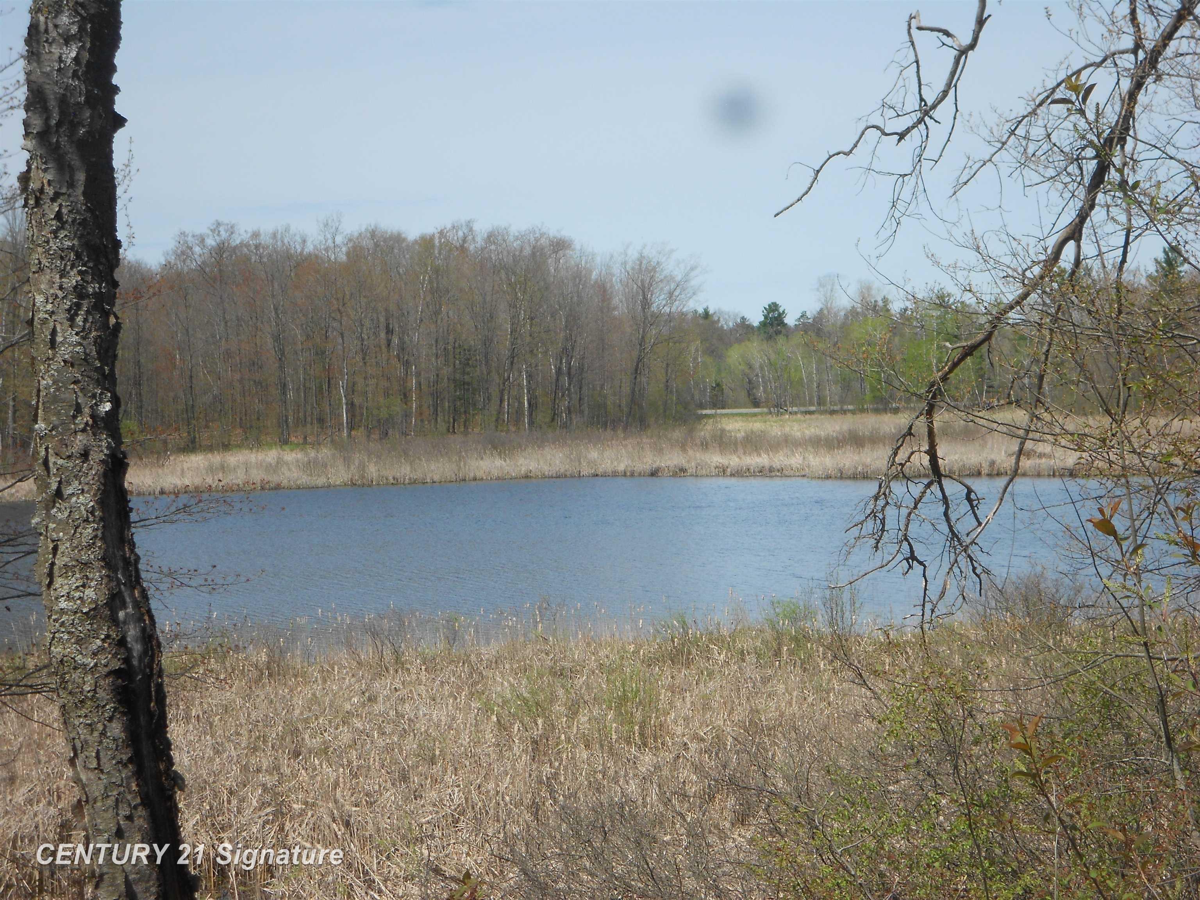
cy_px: 450
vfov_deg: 17.2
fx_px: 2981
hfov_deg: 22.8
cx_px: 600
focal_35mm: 86
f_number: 6.3
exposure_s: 1/320
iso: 80
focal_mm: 15.4
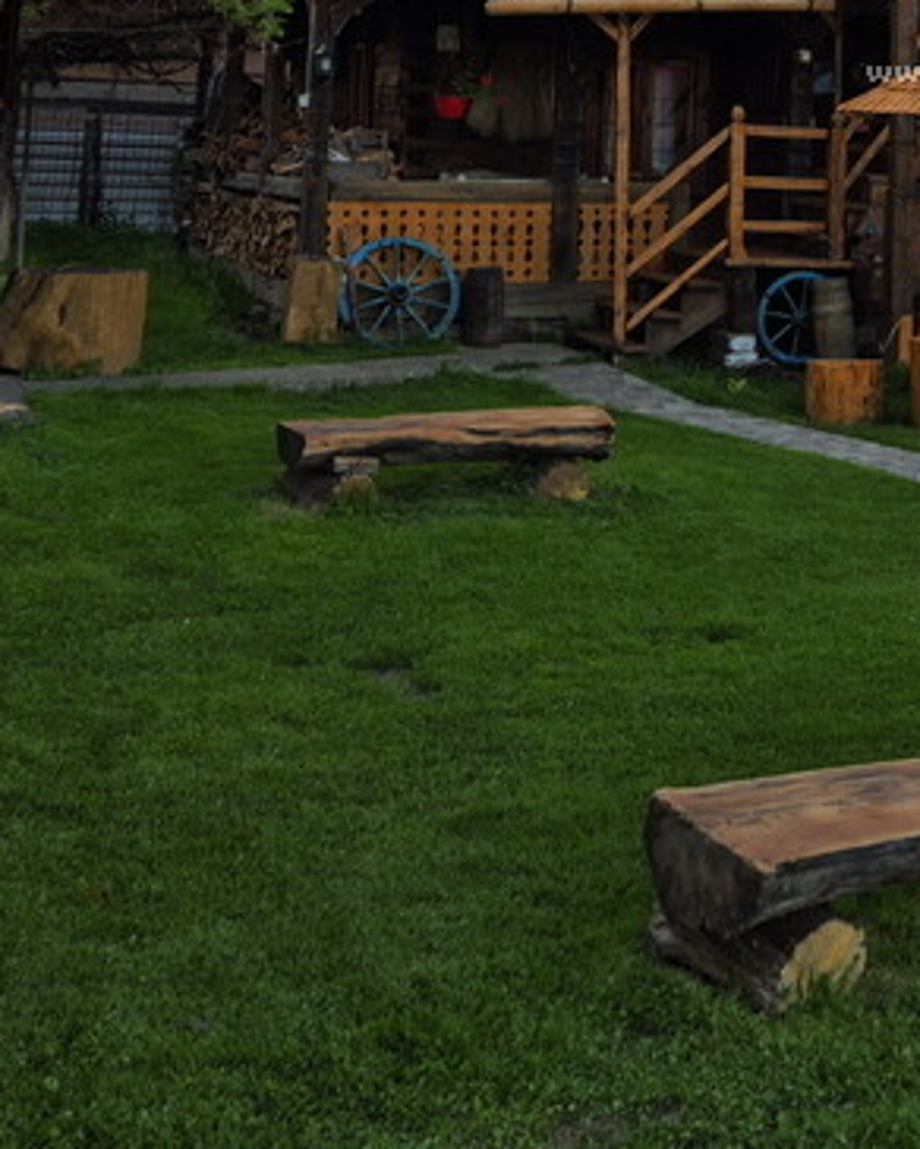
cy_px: 6
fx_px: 2144
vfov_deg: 28.2
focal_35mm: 63
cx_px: 1030
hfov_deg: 22.7
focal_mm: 5.4
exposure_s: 1/192
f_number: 1.8
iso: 25
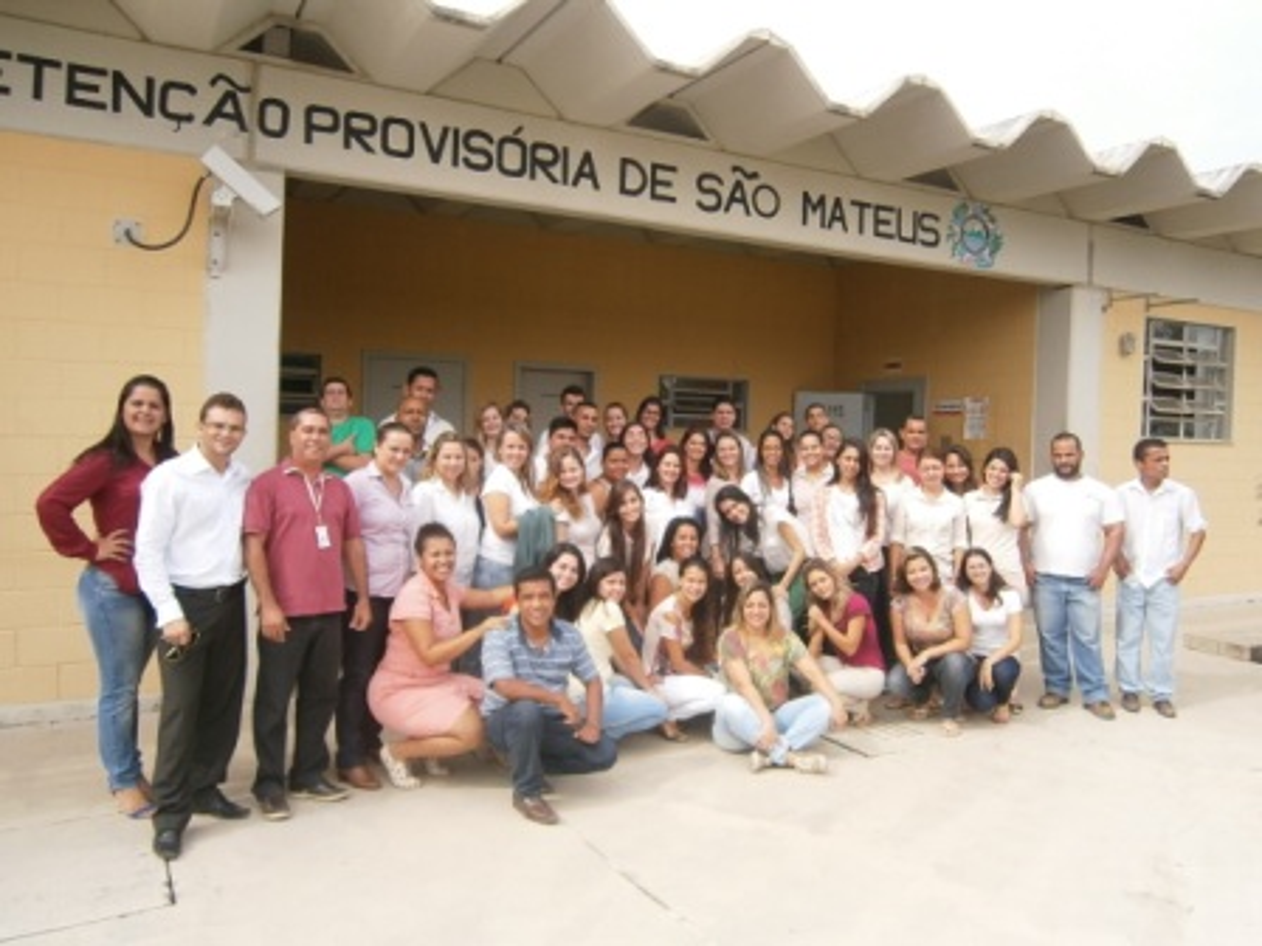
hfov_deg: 67.3
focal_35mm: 26
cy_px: 473
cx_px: 631
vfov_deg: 53.1
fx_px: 948
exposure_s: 1/500
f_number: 2.8
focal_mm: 4.7
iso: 80
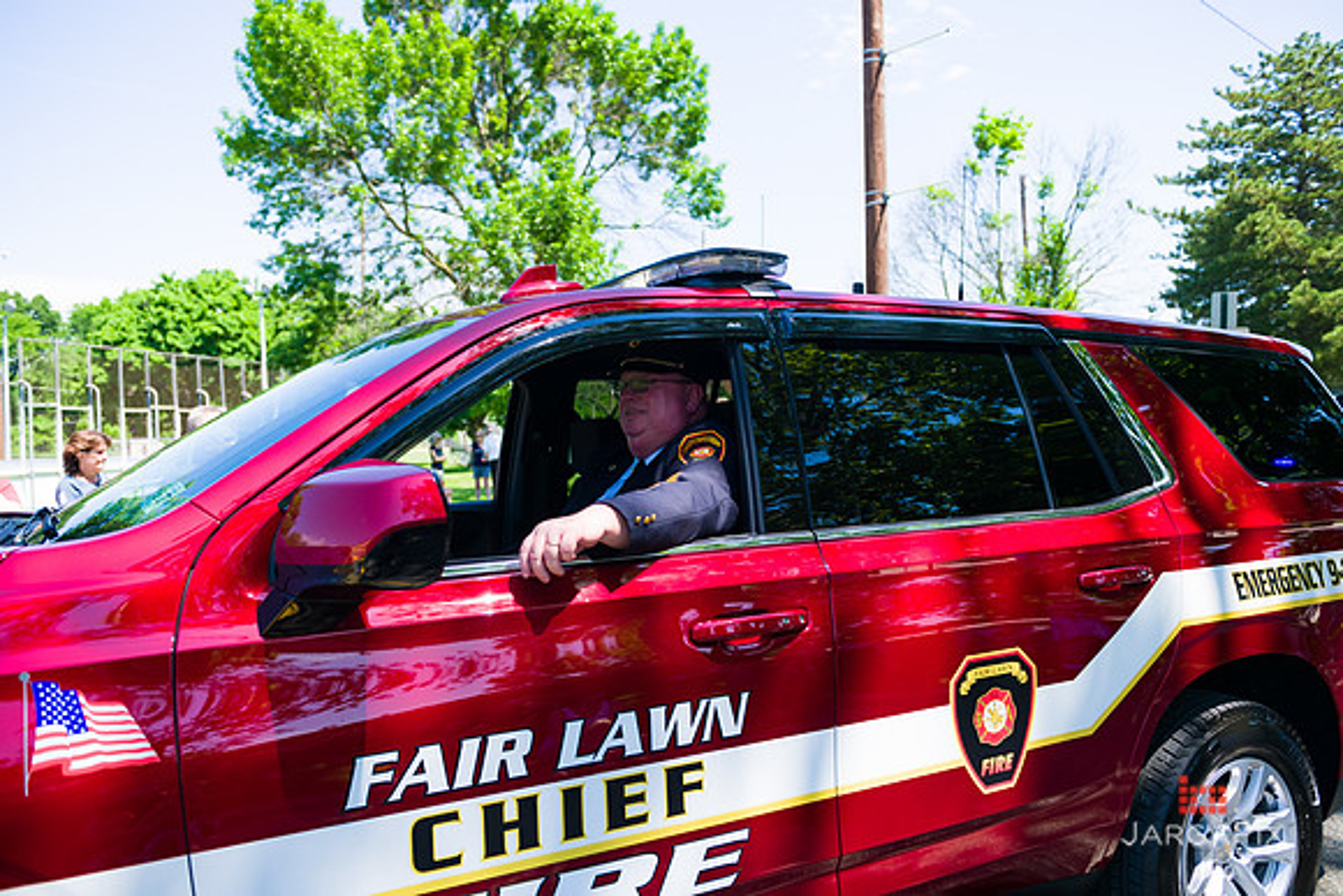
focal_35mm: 27
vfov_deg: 48.0
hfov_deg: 67.4
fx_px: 1007
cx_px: 672
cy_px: 448
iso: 200
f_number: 5
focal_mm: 27
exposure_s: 1/1250
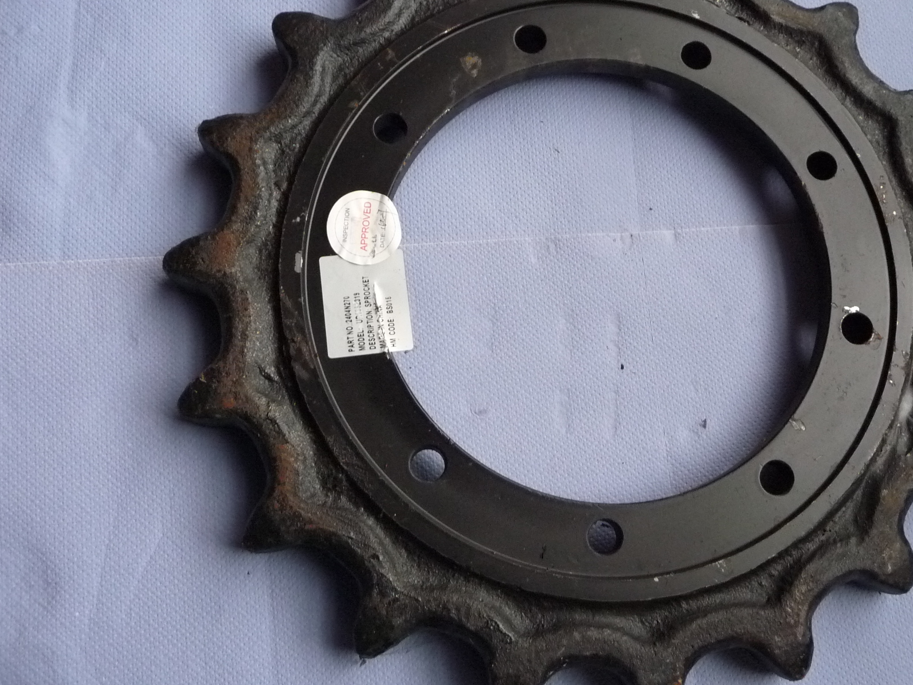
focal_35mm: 36
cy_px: 324
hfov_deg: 51.0
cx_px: 553
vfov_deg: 39.7
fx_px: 950
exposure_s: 1/25
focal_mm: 4.7
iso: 400
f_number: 3.3
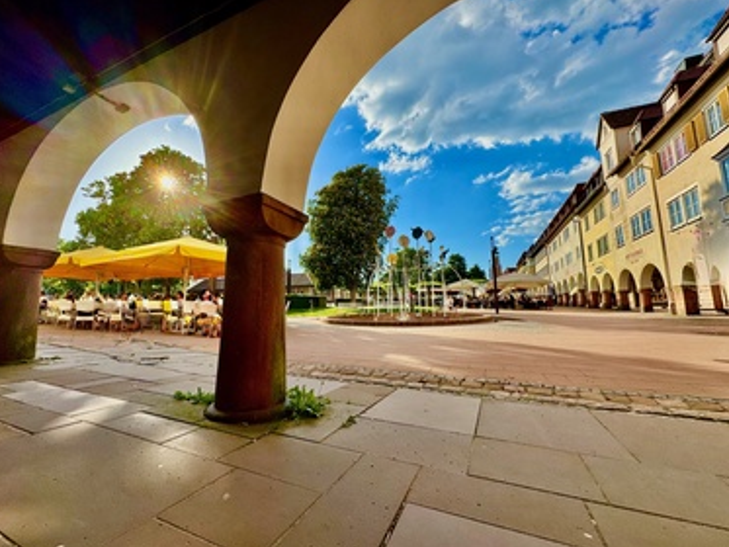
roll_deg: +0.1
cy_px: 270
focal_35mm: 15
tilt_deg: +5.7
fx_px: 316
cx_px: 346
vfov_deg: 81.8
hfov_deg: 98.1
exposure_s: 1/1748
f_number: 2.2
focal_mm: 2.22
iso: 50
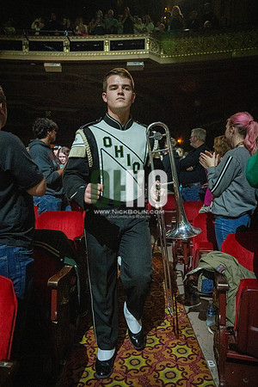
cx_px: 129
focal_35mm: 24
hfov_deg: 53.1
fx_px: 258
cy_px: 194
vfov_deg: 73.7
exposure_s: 1/500
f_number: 2.8
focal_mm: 24
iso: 12800
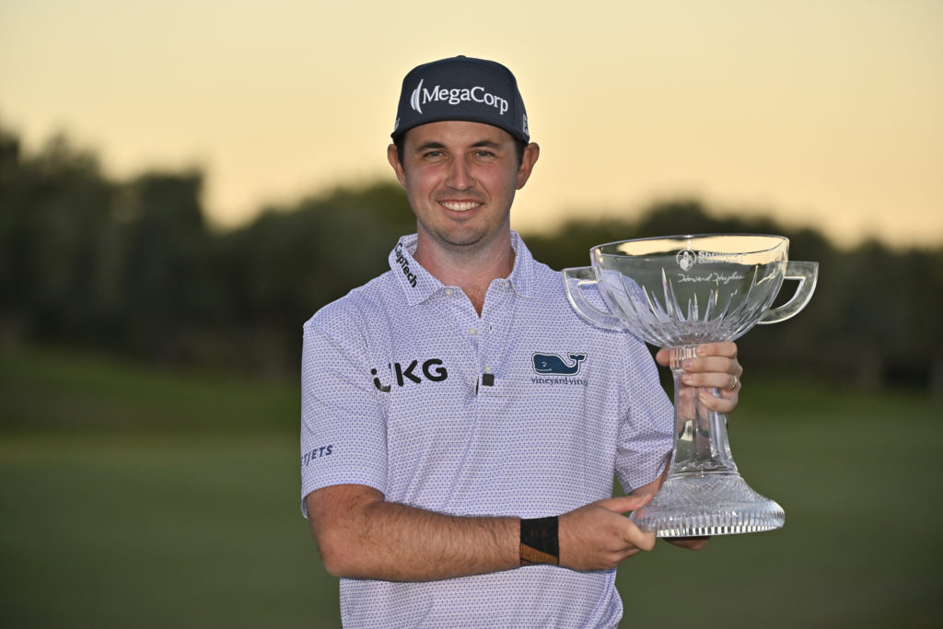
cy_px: 314
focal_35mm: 180
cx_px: 472
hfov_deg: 11.4
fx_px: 4715
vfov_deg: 7.6
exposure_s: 1/2500
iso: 800
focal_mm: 180
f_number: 4
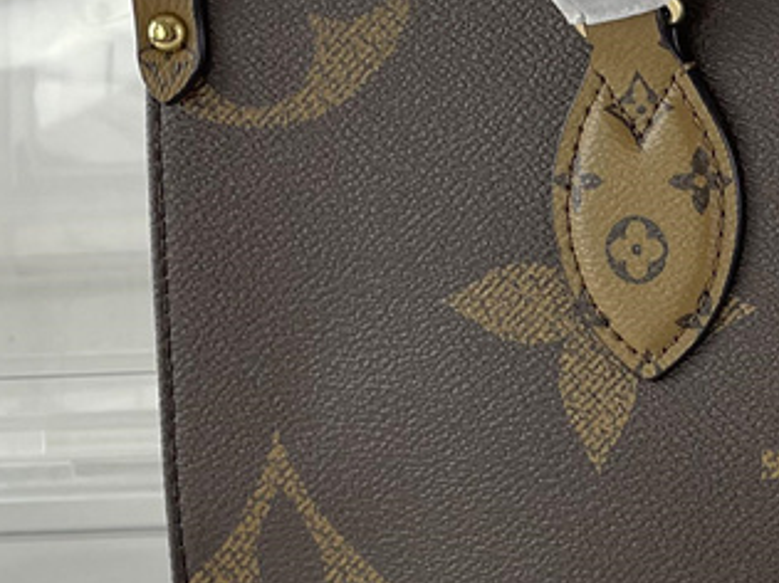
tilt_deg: -11.7
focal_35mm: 99
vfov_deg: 14.9
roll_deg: +3.4
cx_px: 997
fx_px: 2227
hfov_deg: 18.5
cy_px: 336
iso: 32
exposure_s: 1/182
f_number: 1.6
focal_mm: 4.2
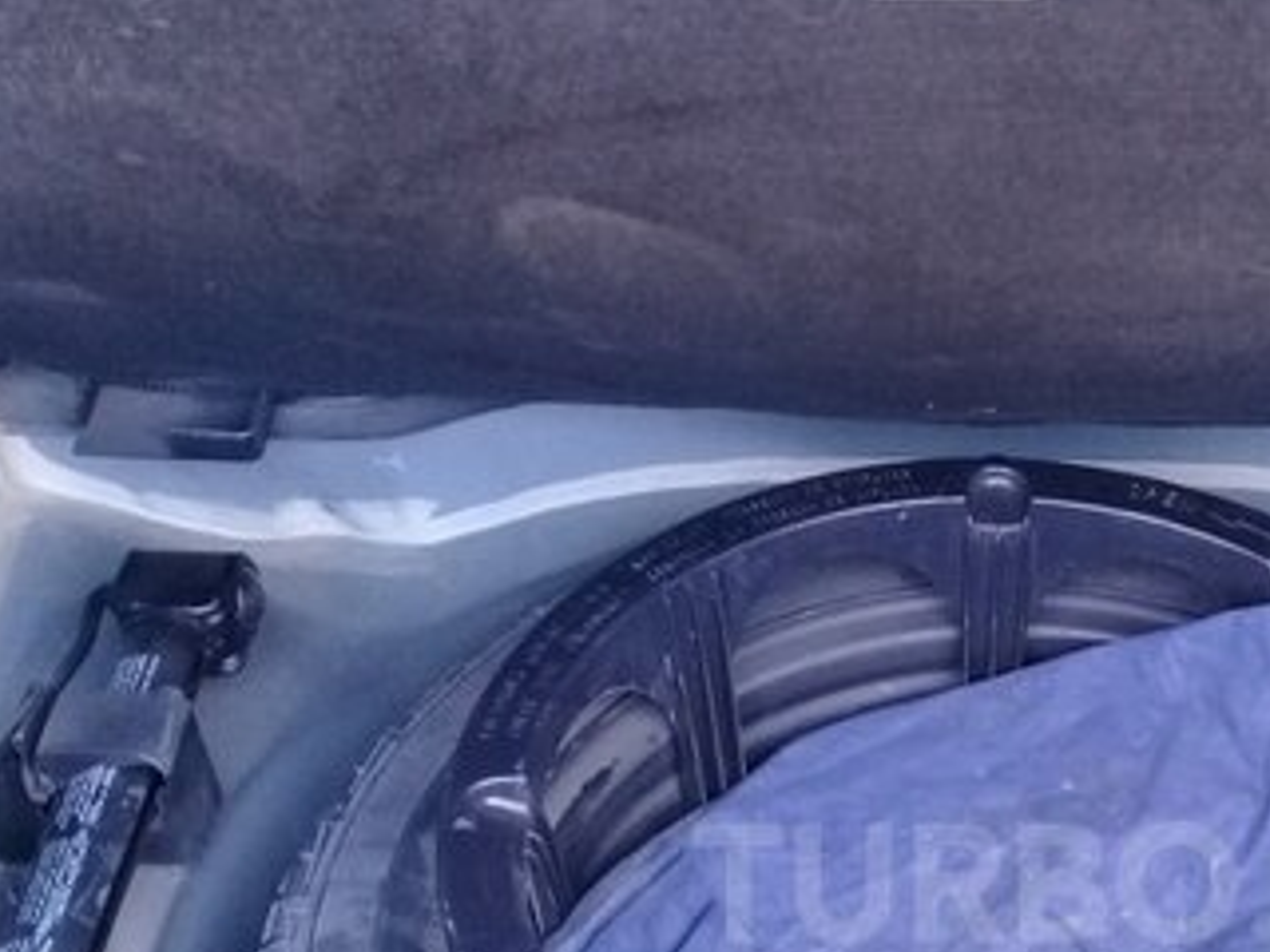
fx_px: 2348
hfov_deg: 29.2
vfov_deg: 22.3
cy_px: 883
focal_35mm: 64
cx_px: 1099
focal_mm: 3.3
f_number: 2.2
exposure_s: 1/33
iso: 160
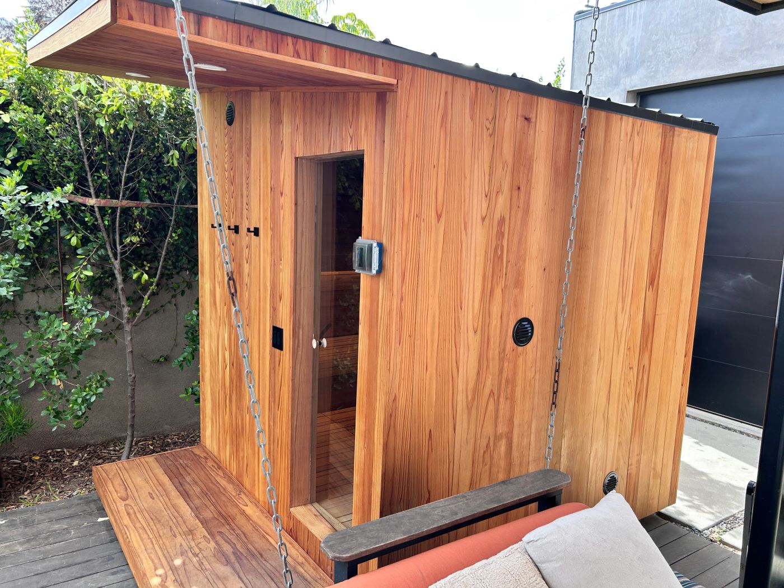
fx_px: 589
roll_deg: -0.8
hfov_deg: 67.3
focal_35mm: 26
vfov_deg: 53.1
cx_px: 392
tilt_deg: -8.2
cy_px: 294
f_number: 1.5
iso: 50
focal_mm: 5.7
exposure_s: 1/404
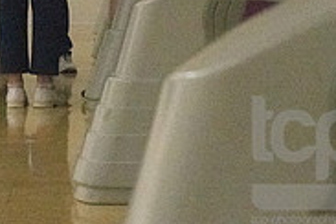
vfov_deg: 6.1
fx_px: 2072
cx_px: 48
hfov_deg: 9.2
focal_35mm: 222
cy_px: -96
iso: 10000
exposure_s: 1/800
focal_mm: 70
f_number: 5.6
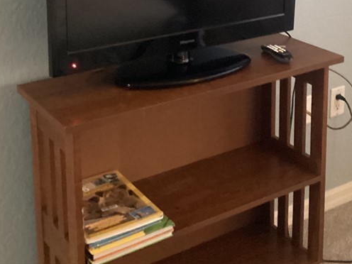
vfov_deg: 22.0
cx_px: 209
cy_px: -7
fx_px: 651
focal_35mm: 64
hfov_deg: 30.2
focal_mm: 3.3
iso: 640
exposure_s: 1/20
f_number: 2.4
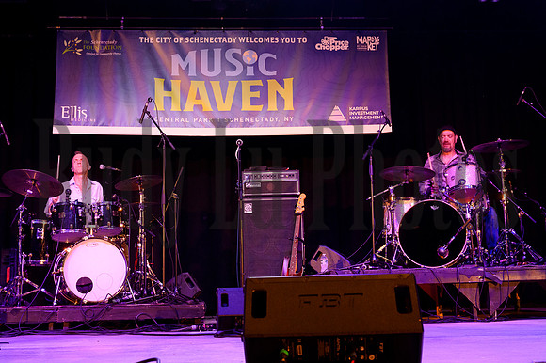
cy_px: 182
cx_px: 273
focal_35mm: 48
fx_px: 728
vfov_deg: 28.0
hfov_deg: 41.1
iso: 4500
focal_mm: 48
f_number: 5.6
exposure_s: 1/125
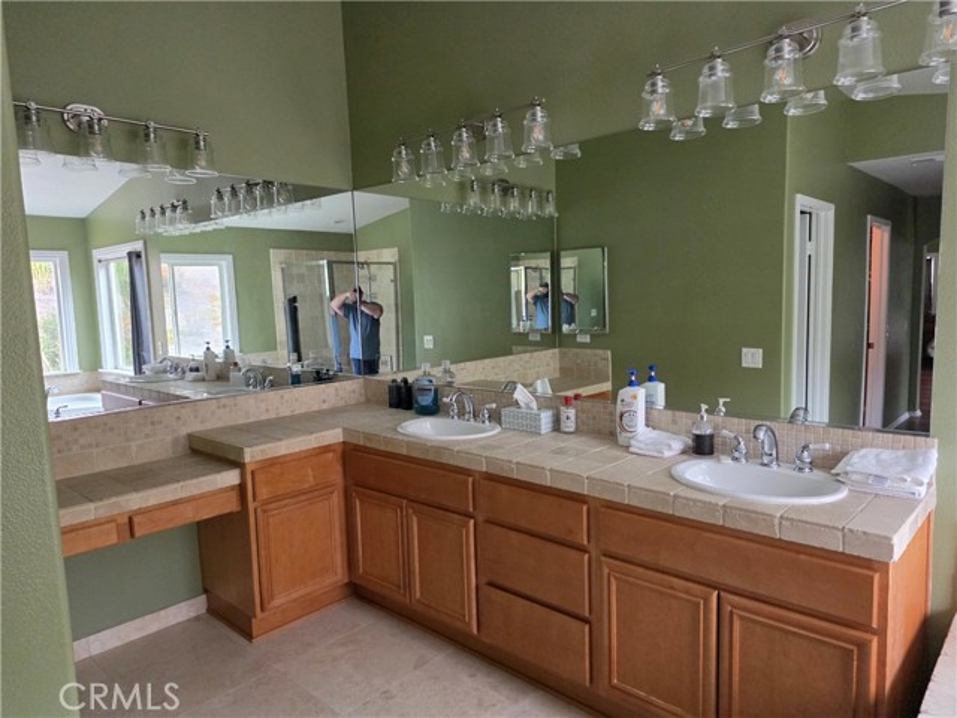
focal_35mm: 23
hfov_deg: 73.9
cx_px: 478
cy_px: 359
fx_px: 636
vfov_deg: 58.9
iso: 1000
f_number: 1.7
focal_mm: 6.25
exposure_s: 1/120
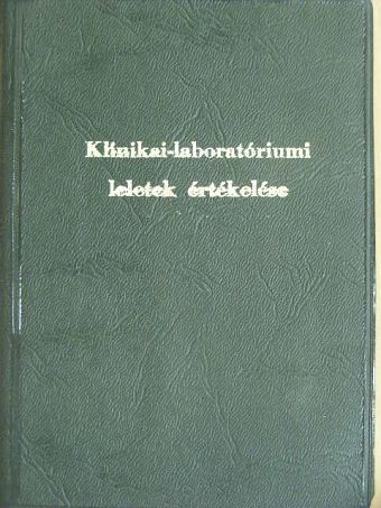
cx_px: 190
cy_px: 254
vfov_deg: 24.7
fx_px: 1159
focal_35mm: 79
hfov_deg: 18.7
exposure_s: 1/8
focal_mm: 13.2
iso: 303
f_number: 3.5
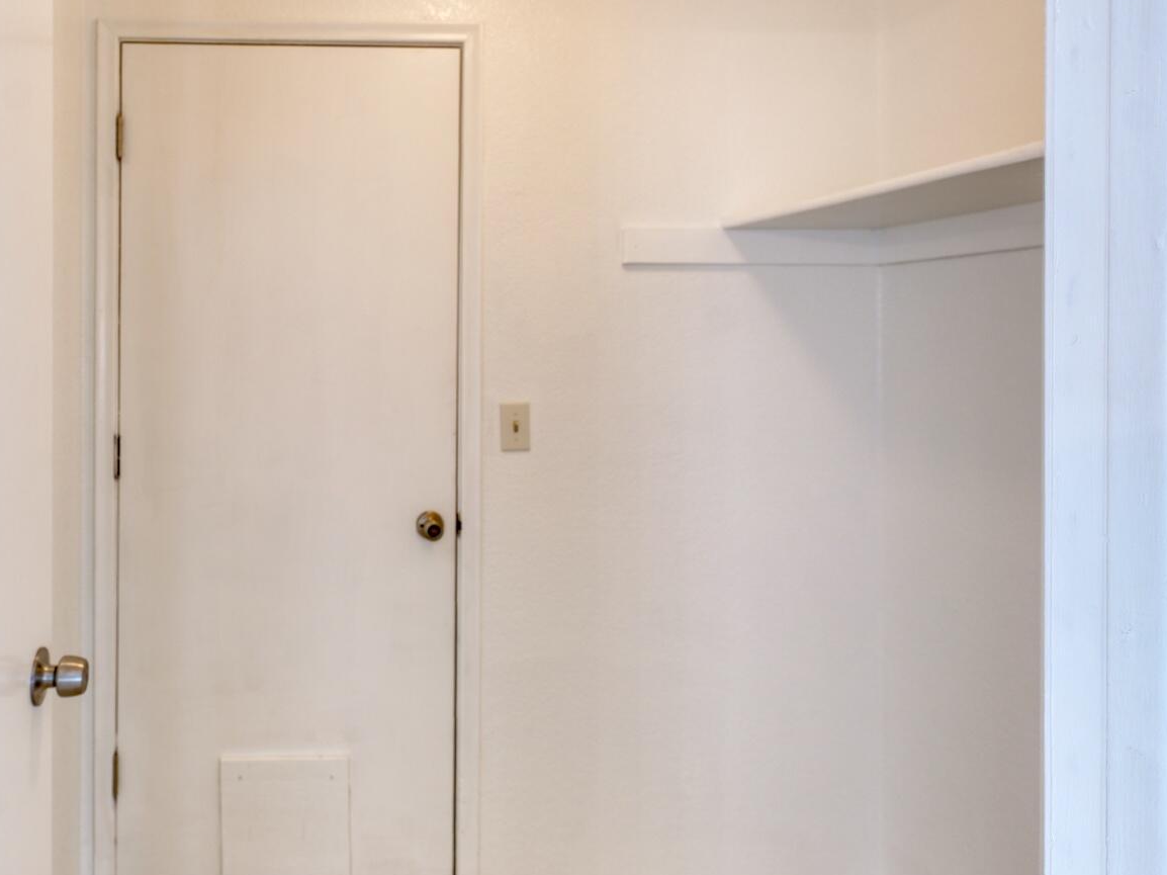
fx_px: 809
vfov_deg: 56.5
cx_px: 349
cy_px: 364
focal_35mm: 24
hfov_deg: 68.7
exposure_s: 1/3.33
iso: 400
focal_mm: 16
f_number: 8
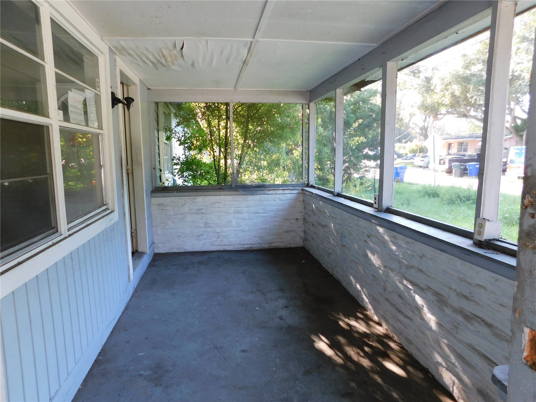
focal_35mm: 23
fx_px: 356
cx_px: 268
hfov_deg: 73.9
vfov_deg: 58.9
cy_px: 201
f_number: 3
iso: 125
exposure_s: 1/30
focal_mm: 4
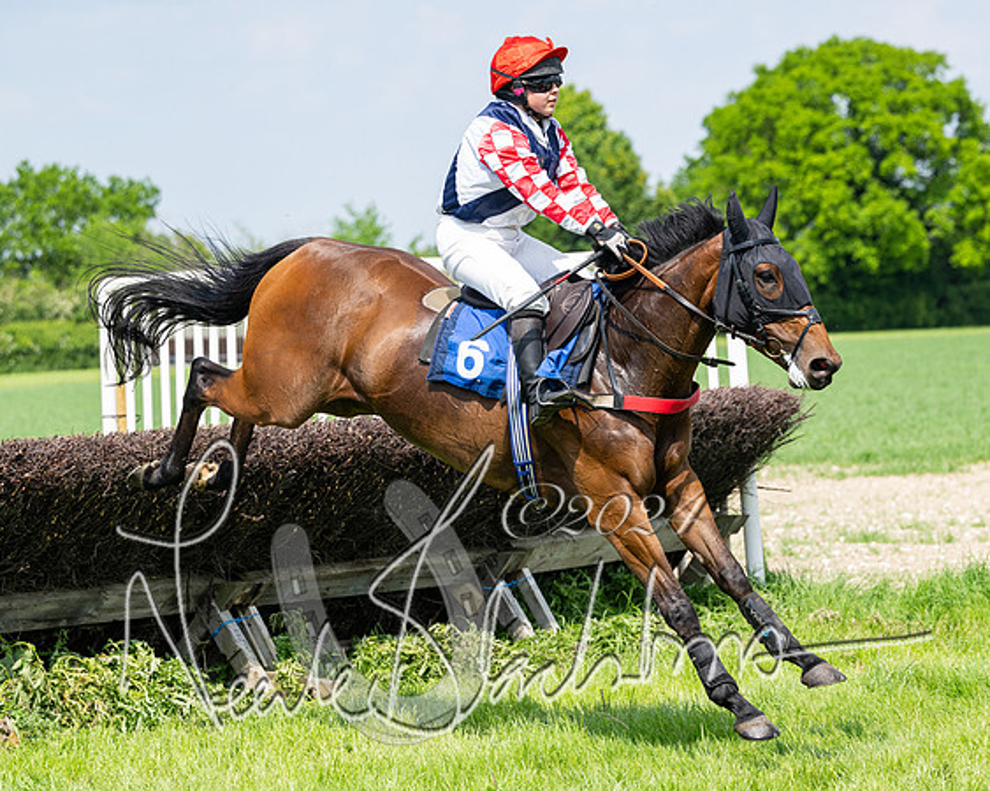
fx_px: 4148
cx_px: 496
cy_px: 432
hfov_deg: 13.6
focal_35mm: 142
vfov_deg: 10.9
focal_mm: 104
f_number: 4
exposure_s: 1/2000
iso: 400
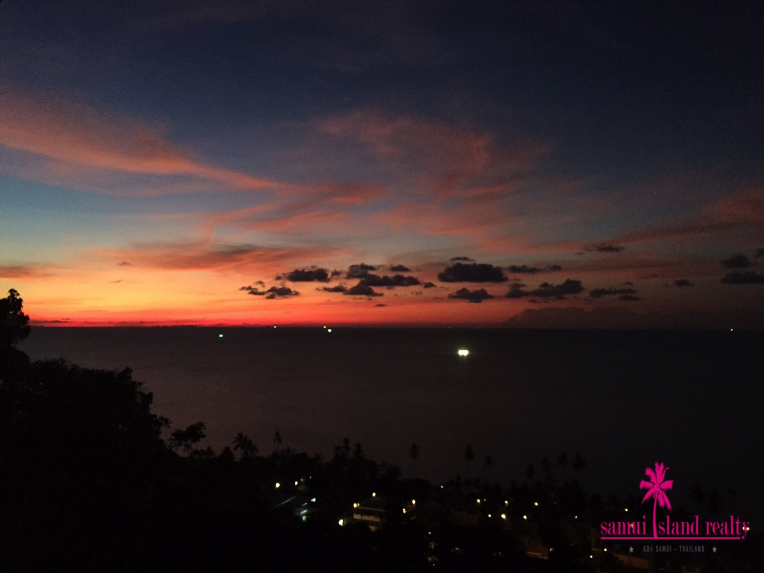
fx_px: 640
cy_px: 286
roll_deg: -1.6
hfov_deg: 61.7
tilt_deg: +2.9
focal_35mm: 29
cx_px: 382
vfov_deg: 48.2
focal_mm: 4.15
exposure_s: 1/15
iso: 500
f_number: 2.2
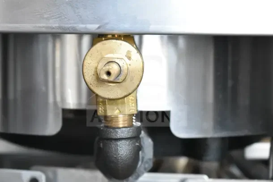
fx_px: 626
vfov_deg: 16.6
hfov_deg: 24.6
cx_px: 136
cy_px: 91
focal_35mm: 82
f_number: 5.6
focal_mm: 55
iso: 4000
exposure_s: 1/100
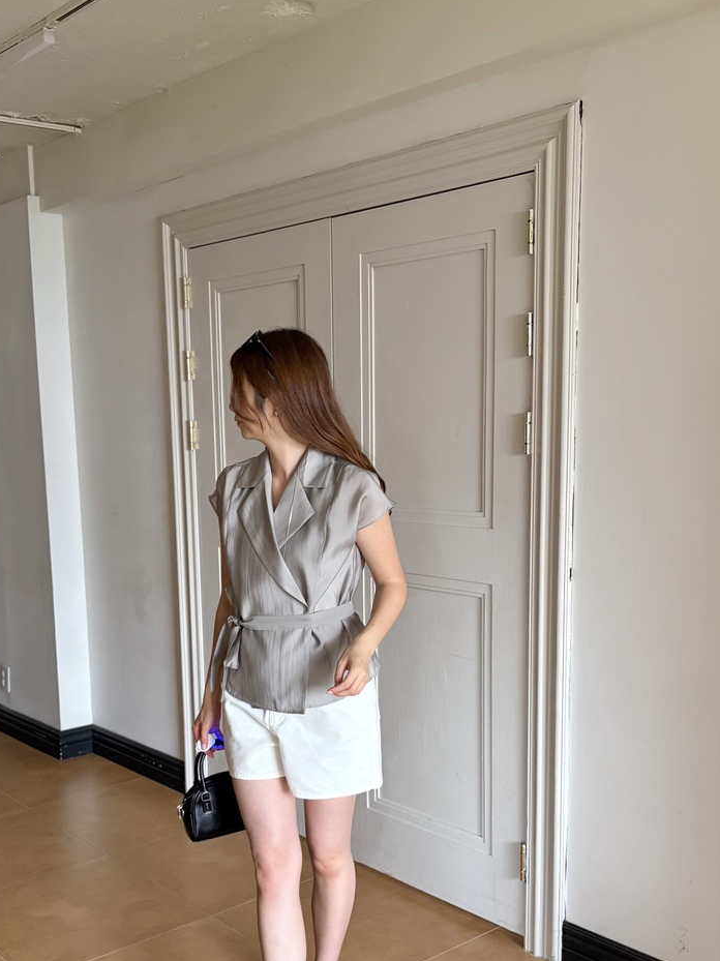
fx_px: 777
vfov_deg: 63.5
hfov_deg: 49.7
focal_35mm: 28
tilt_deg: -9.2
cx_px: 374
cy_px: 479
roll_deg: +1.6
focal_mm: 5.96
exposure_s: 1/60
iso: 200
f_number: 1.6
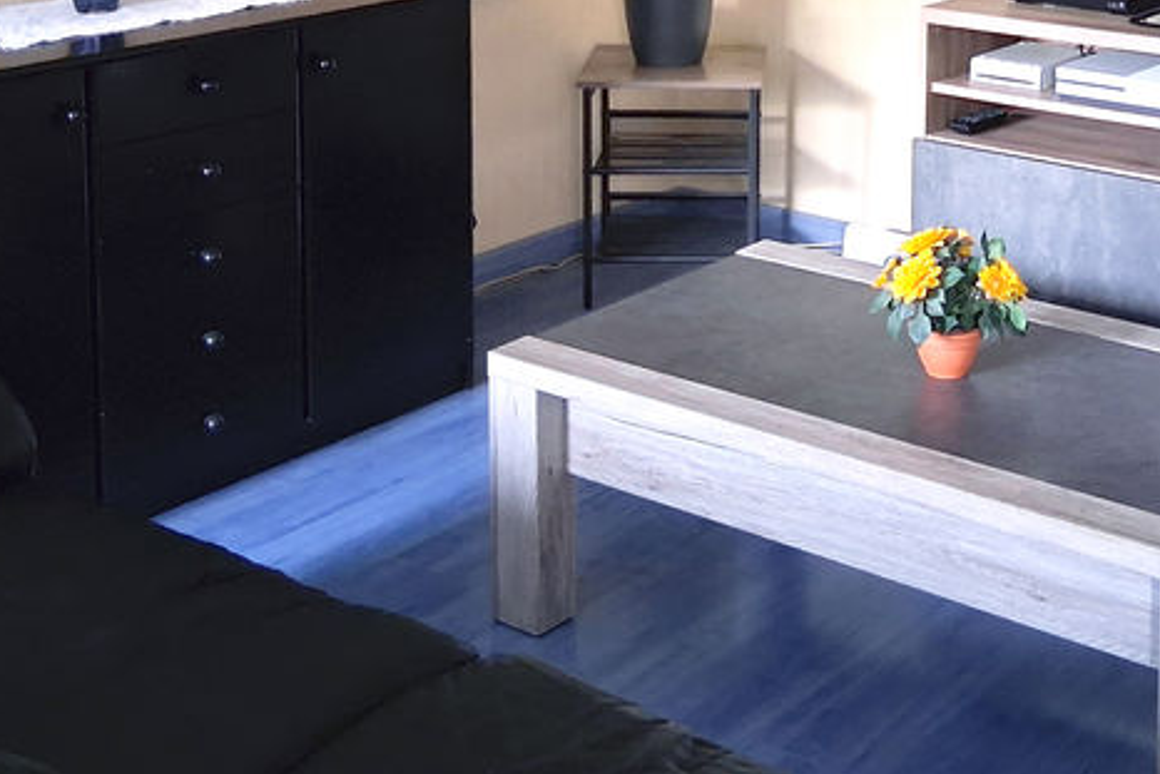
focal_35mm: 58
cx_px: 871
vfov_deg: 22.0
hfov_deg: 33.8
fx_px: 1869
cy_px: -105
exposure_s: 1/25
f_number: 1.8
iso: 500
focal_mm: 3.98
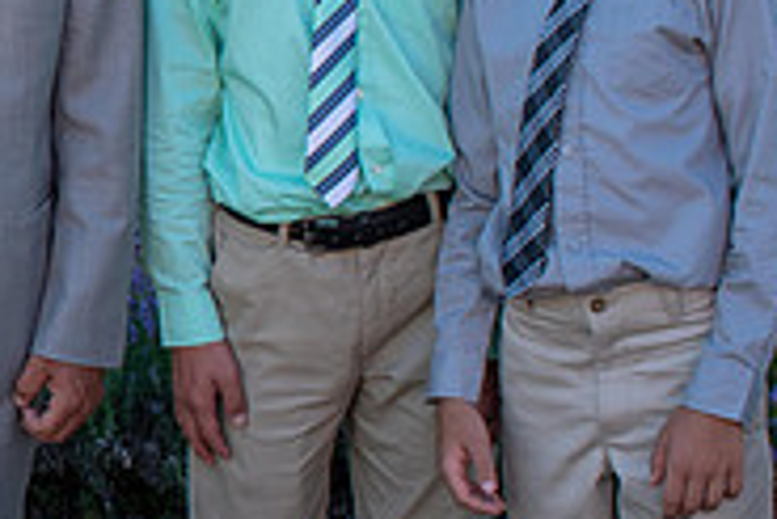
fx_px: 2549
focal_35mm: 118
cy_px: 150
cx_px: -304
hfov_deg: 16.2
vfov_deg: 11.6
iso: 400
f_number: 8
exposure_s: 1/200
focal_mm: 25
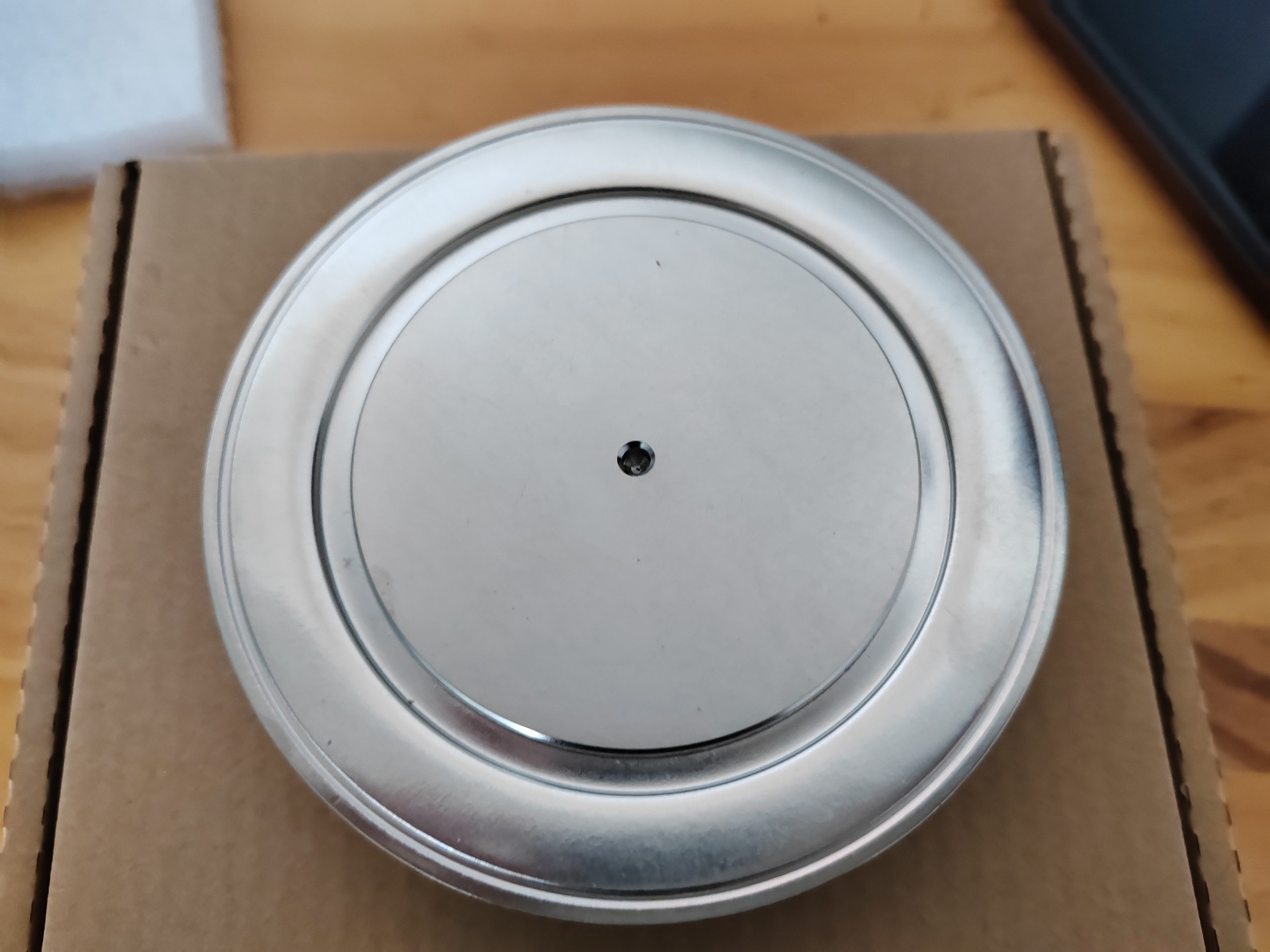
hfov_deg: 65.3
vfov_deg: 51.4
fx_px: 991
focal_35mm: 27
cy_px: 476
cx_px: 635
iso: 4497
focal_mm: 6.14
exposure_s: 1/50
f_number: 1.8
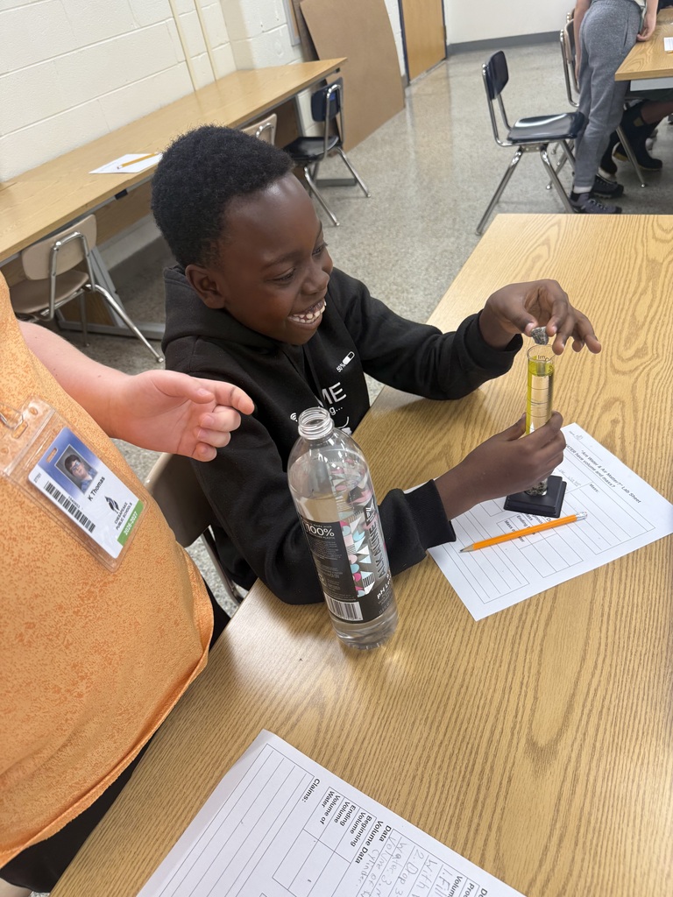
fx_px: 622
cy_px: 448
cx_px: 336
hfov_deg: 56.8
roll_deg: +15.2
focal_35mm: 24
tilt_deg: -39.1
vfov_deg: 71.6
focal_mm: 6.76
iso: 125
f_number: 1.78
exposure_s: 1/120
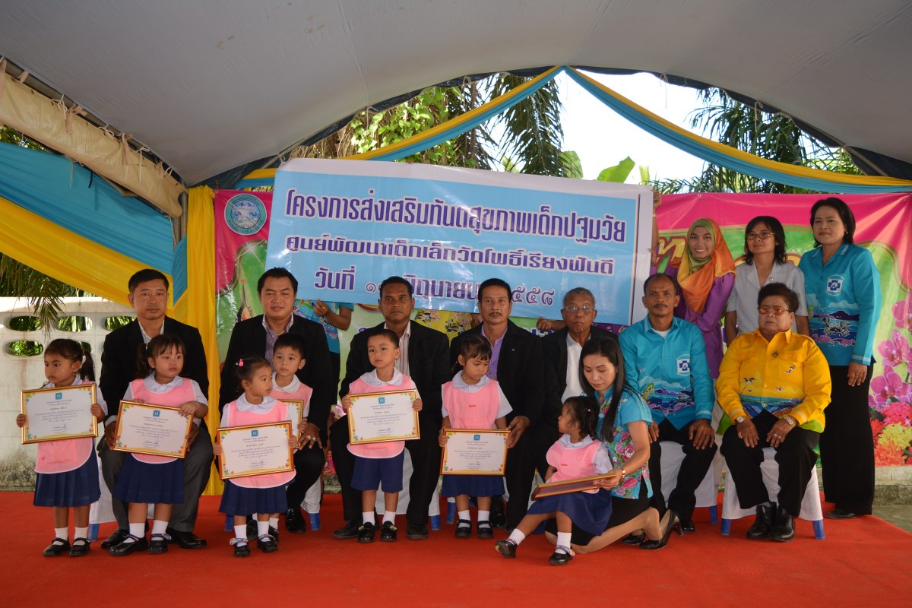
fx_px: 836
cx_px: 456
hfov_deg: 57.2
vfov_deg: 40.0
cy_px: 304
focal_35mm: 33
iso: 200
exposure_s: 1/200
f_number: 3.8
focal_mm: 22
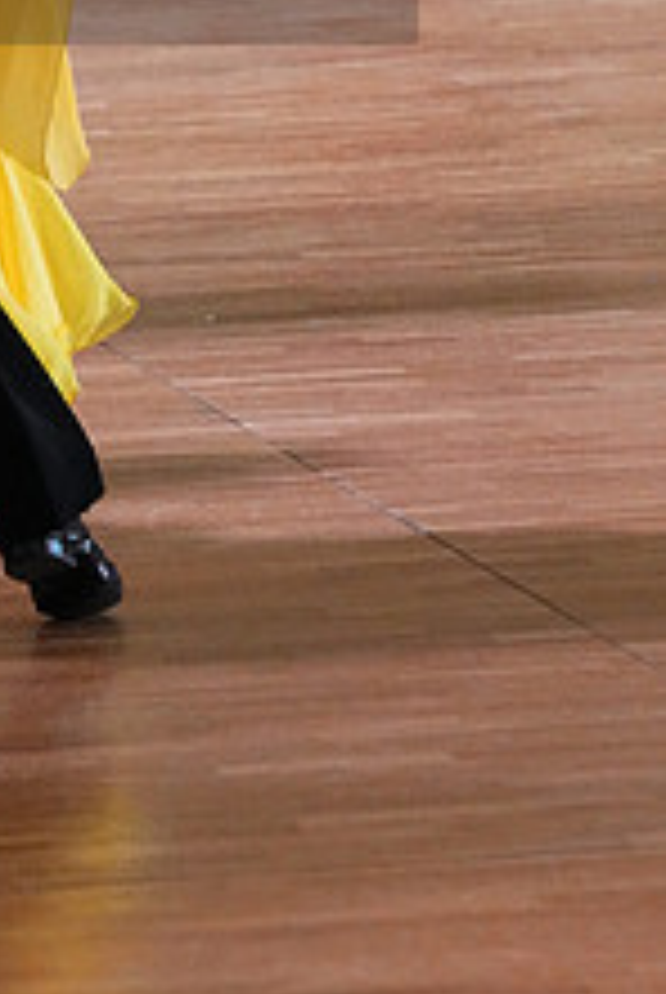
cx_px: -200
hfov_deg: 3.4
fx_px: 11175
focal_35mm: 404
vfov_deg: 5.1
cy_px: -103
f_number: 5.6
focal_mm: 154
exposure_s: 1/400
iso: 10000
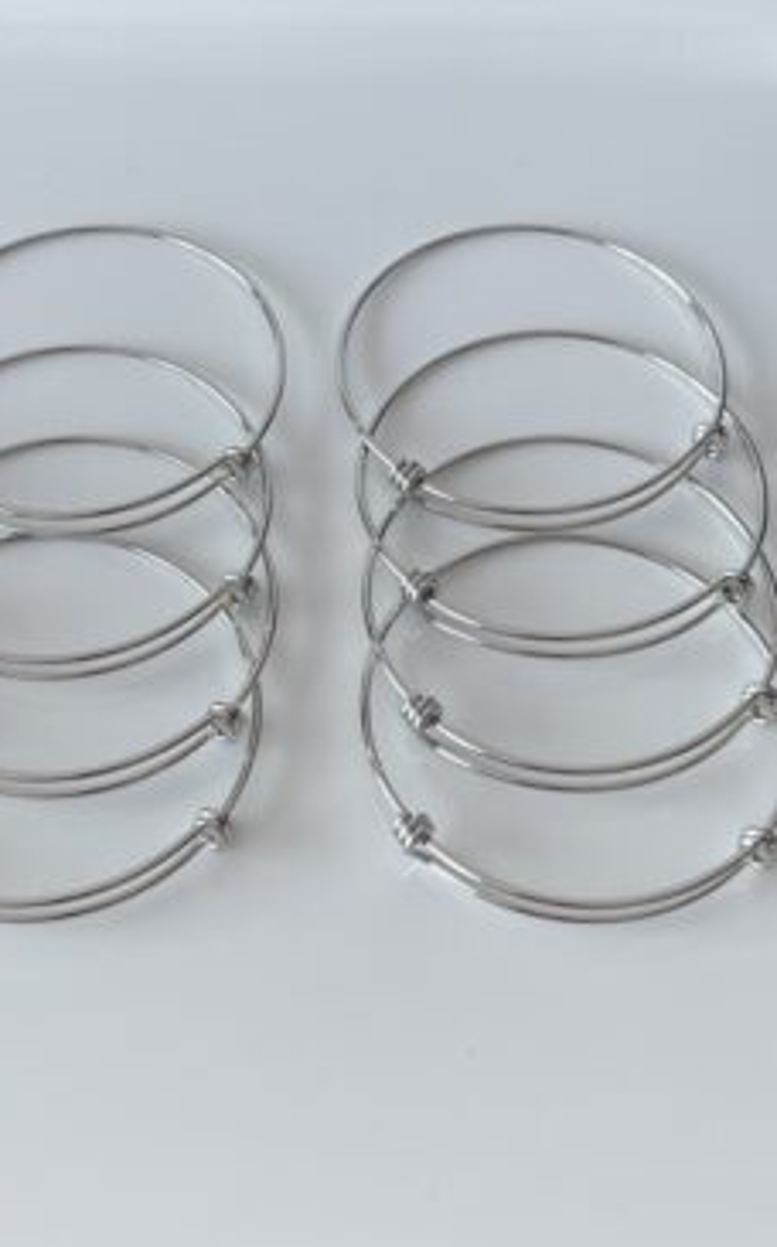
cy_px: 603
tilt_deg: -54.9
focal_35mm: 29
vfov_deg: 64.7
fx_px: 985
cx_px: 310
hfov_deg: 42.8
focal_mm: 5.1
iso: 64
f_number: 1.6
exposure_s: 1/121
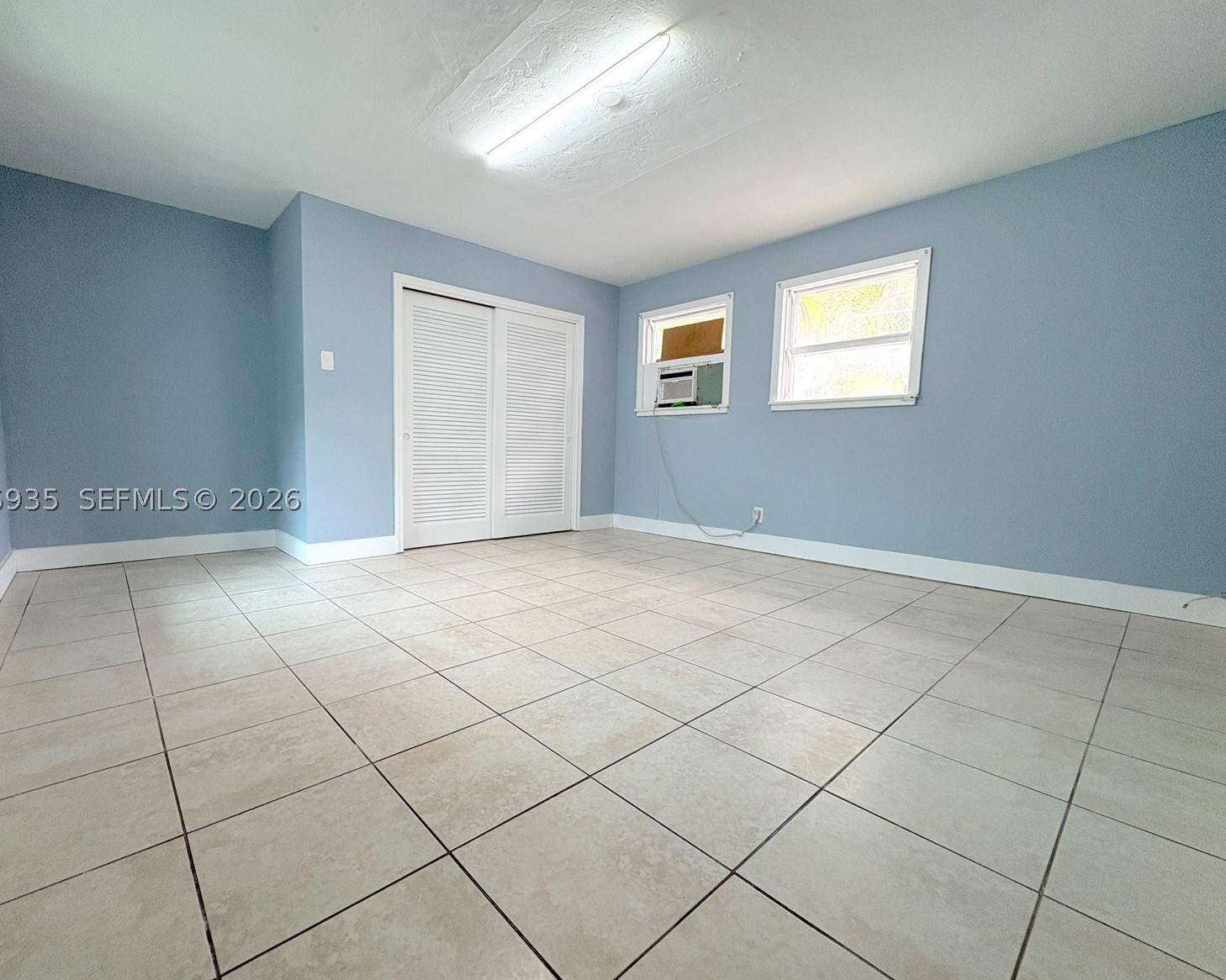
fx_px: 544
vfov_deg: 84.0
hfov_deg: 96.6
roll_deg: -1.3
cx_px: 558
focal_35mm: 15
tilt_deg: -5.1
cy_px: 499
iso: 160
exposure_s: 1/120
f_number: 2.2
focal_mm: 2.22
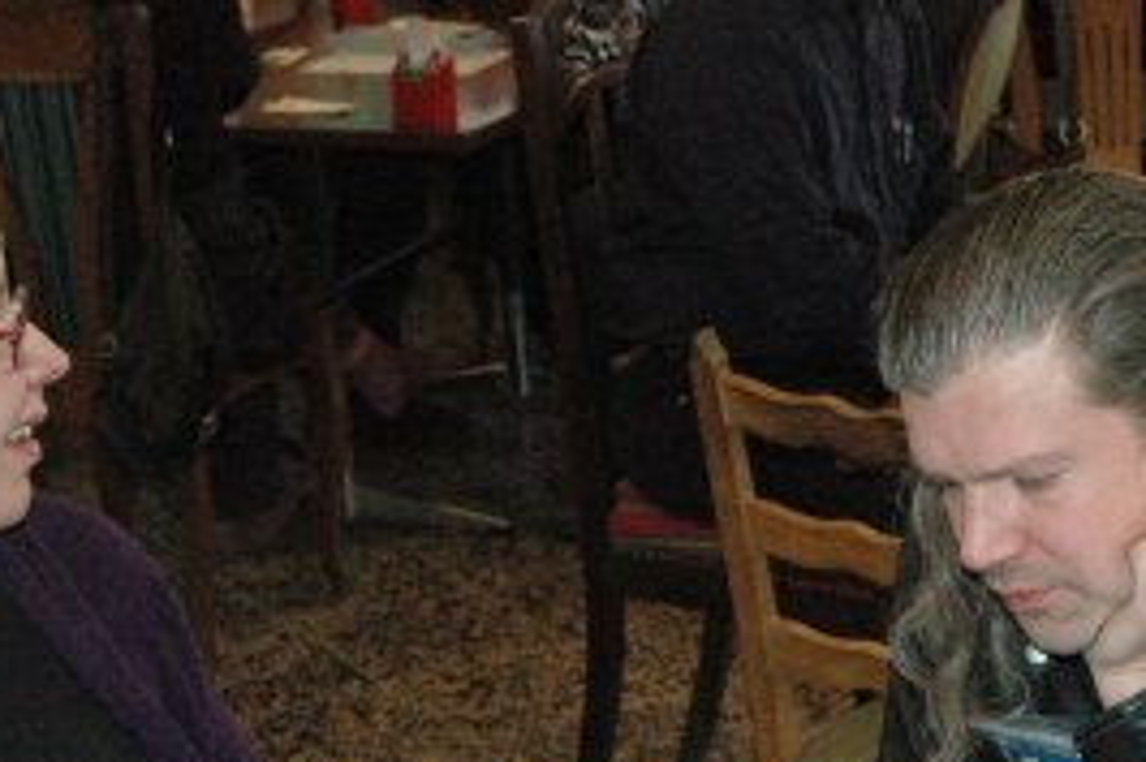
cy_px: 723
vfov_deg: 12.9
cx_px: 961
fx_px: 3344
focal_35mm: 105
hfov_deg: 19.2
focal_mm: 31
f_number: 5
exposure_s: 1/60
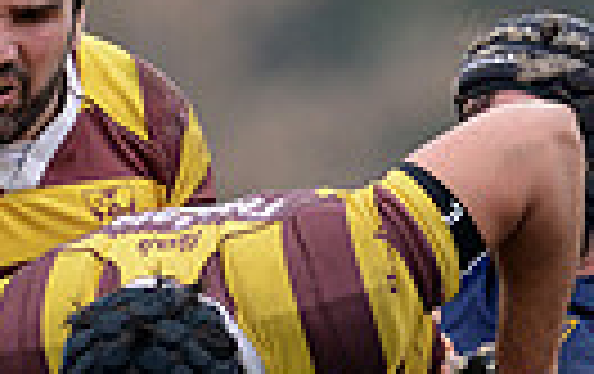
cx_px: 212
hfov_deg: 1.1
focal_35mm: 1880
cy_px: 660
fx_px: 30486
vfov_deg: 0.7
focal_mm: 420
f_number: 4
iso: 800
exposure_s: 1/1000
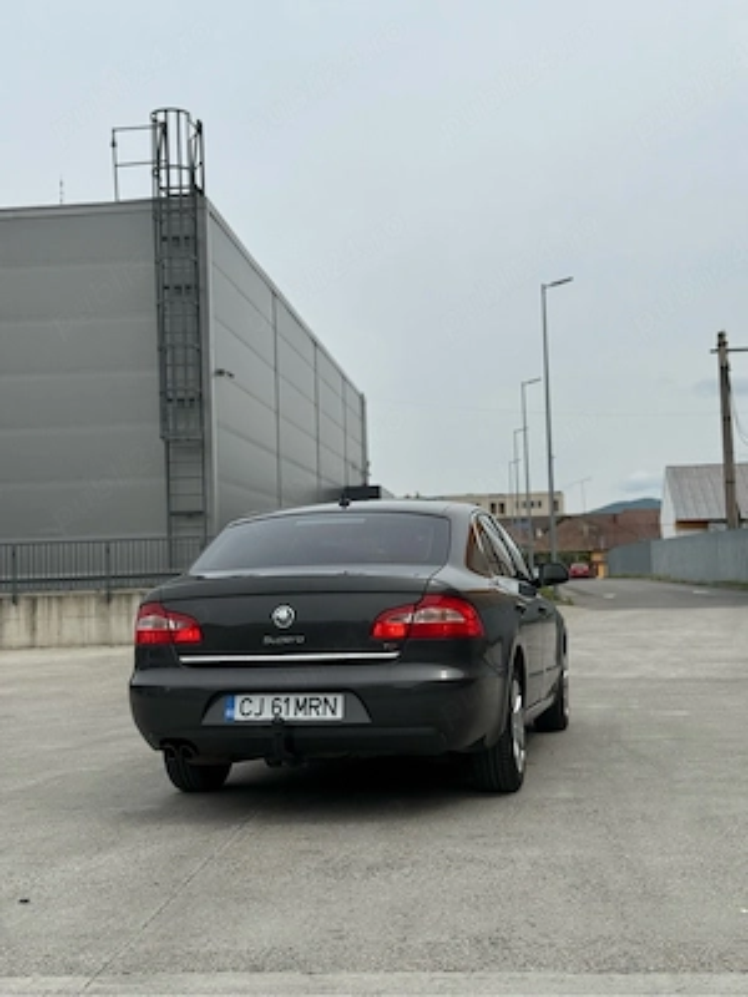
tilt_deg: +4.3
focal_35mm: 48
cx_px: 374
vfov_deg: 39.7
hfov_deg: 30.3
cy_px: 498
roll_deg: +0.7
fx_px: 1383
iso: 80
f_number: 1.78
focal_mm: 6.76
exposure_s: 1/8772
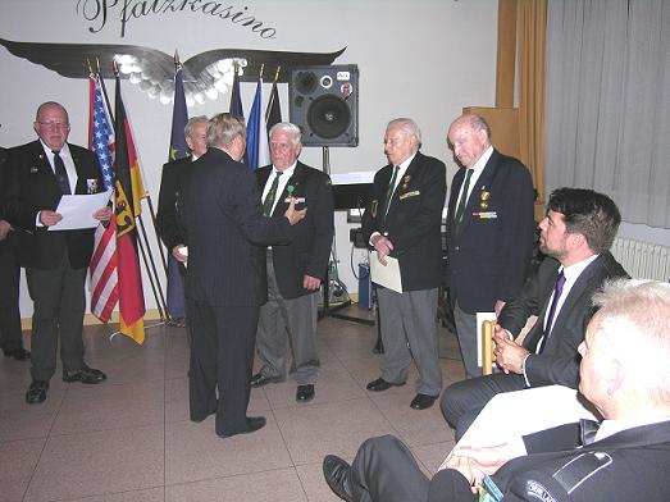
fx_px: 542
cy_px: 251
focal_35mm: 28
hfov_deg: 63.5
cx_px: 335
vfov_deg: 49.7
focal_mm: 7
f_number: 2.7
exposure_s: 1/60.1
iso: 96
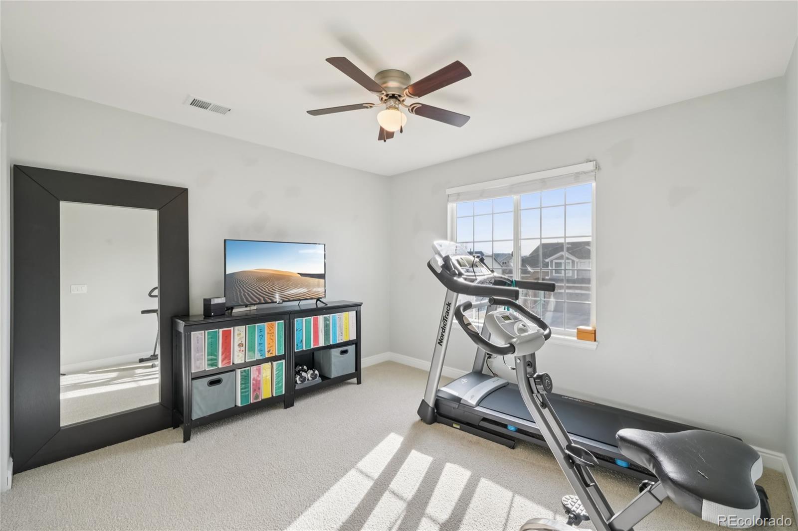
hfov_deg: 100.4
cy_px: 266
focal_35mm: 15
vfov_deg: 77.3
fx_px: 332
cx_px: 399
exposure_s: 1/100
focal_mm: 10
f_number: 8
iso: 800
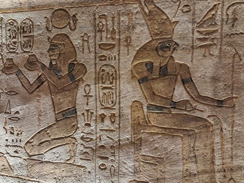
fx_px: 190
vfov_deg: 51.4
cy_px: 92
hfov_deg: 65.3
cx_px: 122
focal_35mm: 27
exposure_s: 1/60
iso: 400
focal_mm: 4
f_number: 1.8
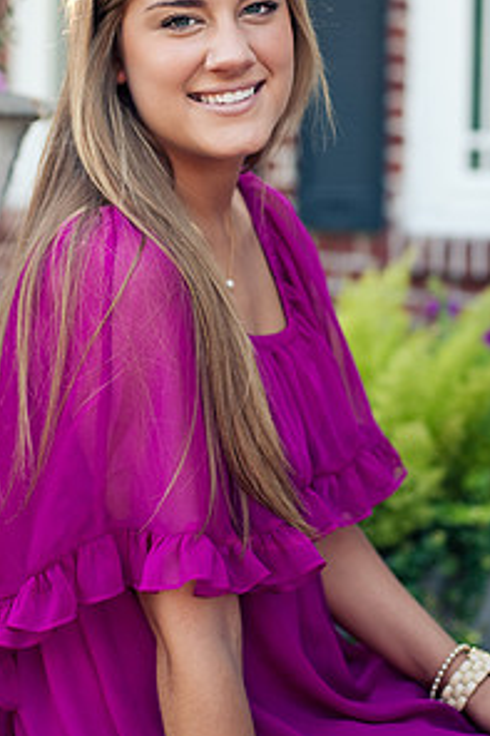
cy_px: 278
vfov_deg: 26.6
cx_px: 290
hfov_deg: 17.9
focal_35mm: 76
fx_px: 1553
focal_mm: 50
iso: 250
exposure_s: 1/320
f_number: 2.5
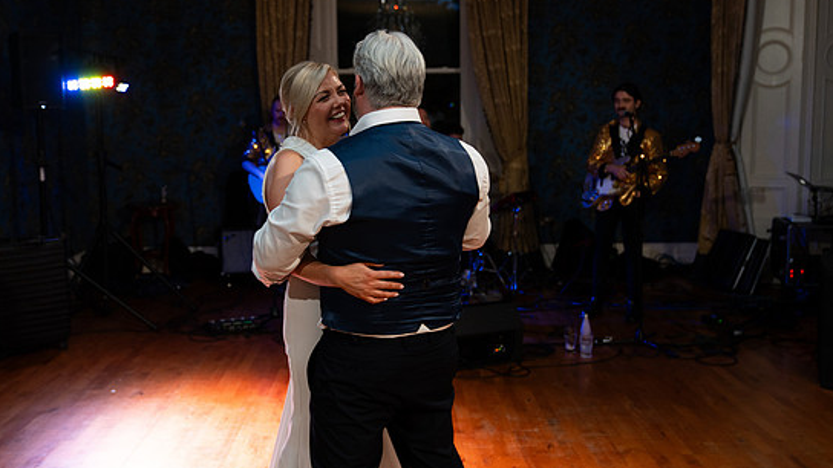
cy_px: 212
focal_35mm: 38
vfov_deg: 31.2
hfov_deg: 52.8
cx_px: 404
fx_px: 839
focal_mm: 34
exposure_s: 1/160
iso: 1250
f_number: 2.8
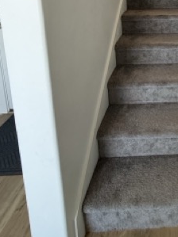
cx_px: 176
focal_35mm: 30
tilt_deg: -8.5
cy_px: -7
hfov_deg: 41.1
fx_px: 206
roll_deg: +0.6
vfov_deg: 47.9
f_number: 2.2
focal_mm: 2.22
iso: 320
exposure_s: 1/120
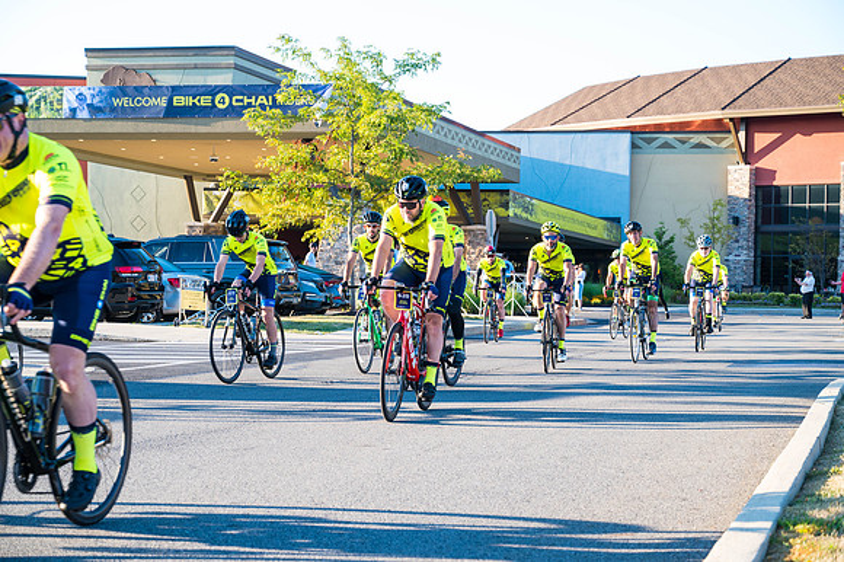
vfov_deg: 19.4
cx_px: 422
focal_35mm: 70
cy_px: 281
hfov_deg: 28.9
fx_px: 1640
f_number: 5.6
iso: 400
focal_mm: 70
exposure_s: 1/250
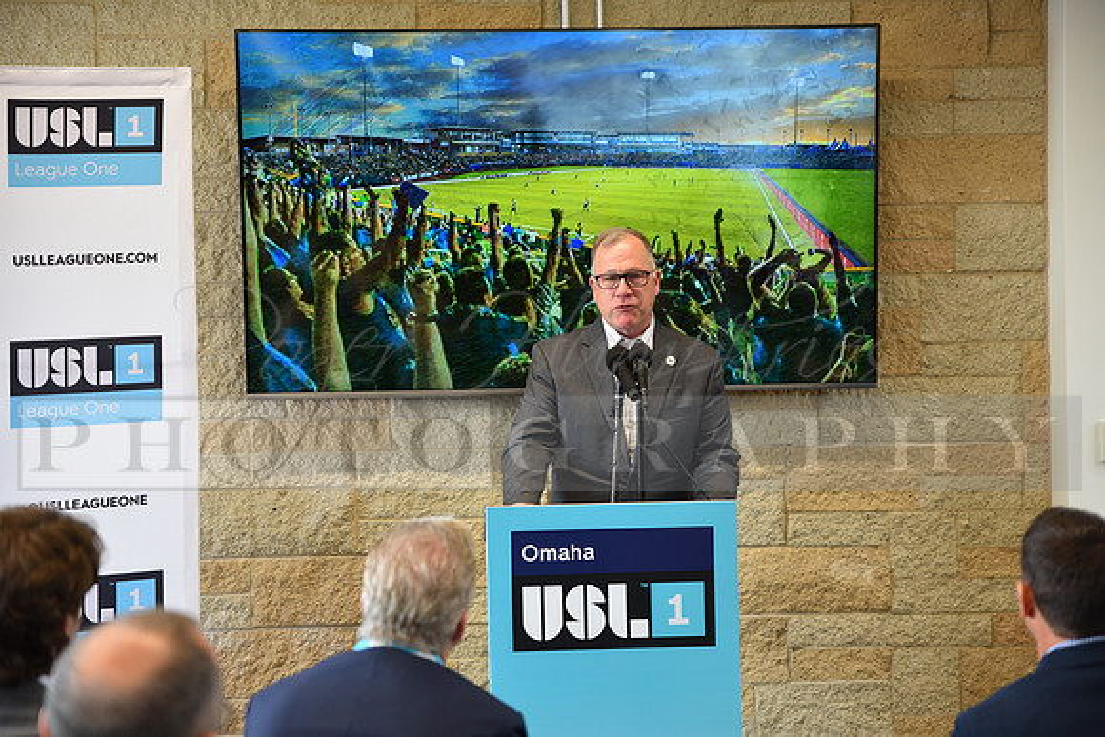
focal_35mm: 70
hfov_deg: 28.8
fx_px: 2149
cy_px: 368
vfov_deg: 19.5
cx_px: 552
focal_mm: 70
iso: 400
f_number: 2.8
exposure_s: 1/60
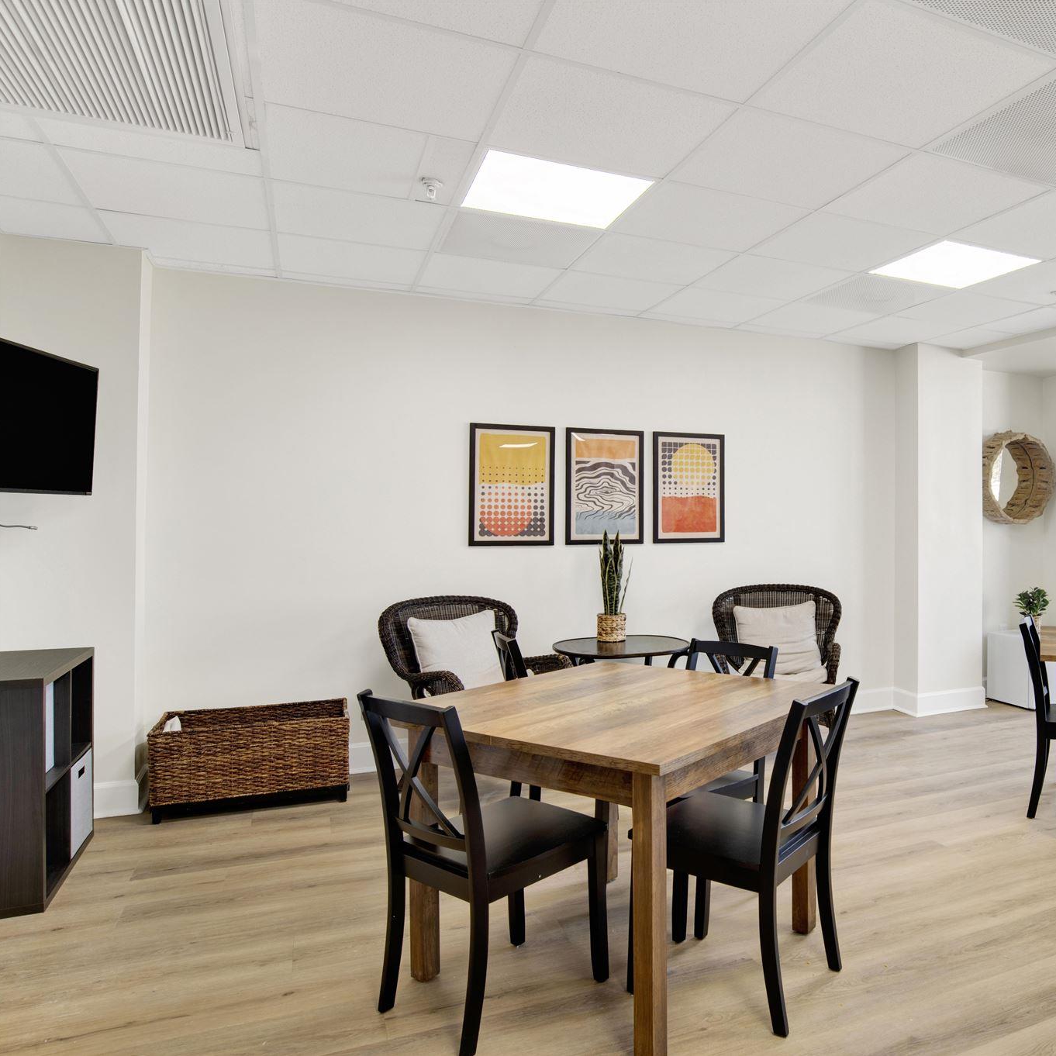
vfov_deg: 67.3
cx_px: 789
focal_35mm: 23
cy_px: 528
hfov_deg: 63.4
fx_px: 794
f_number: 11
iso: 200
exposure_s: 1/5
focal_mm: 18
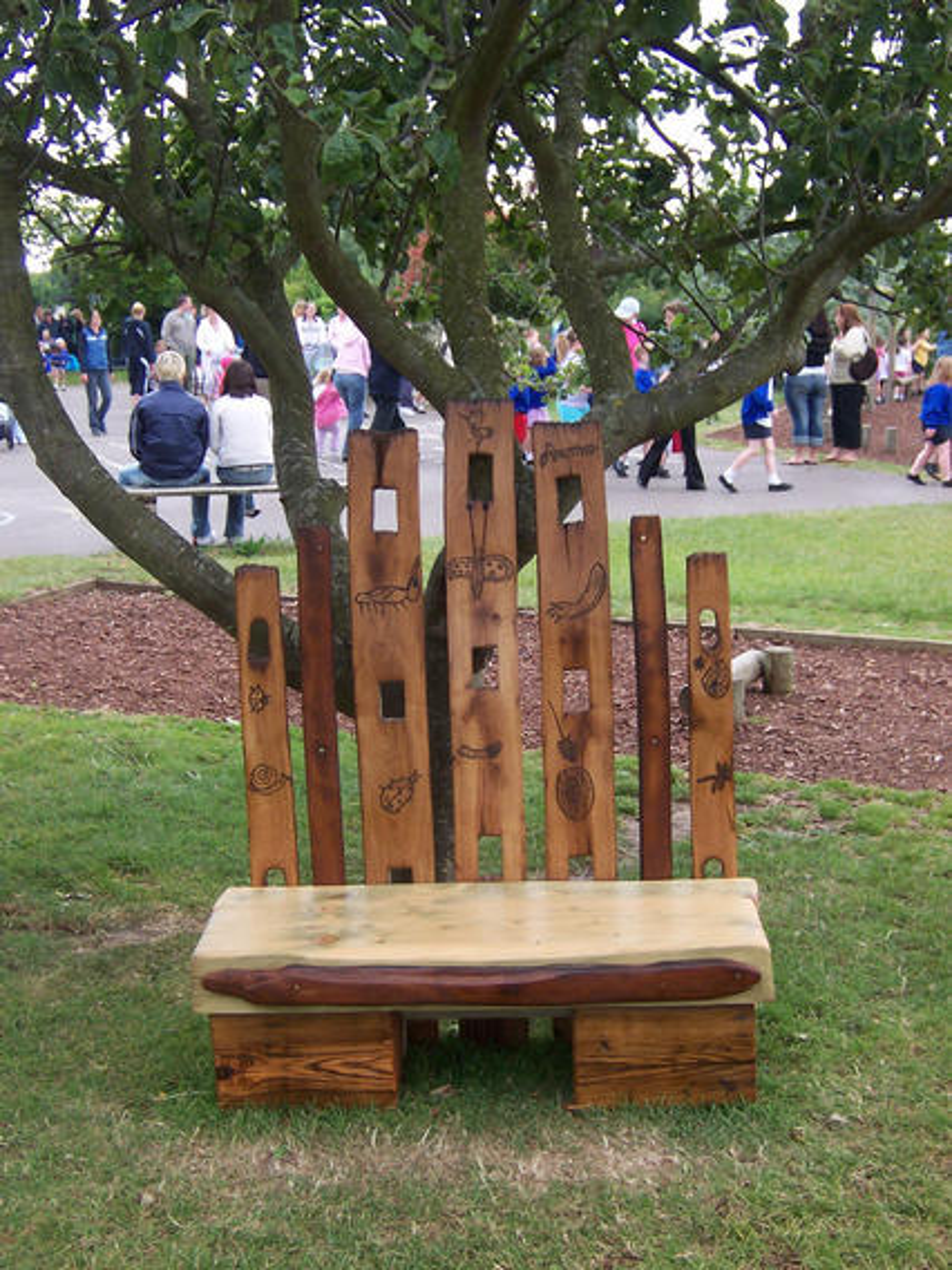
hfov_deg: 21.9
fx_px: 2457
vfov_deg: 29.0
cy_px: 635
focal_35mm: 67
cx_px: 476
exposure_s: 1/90
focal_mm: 10.4
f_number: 3.4
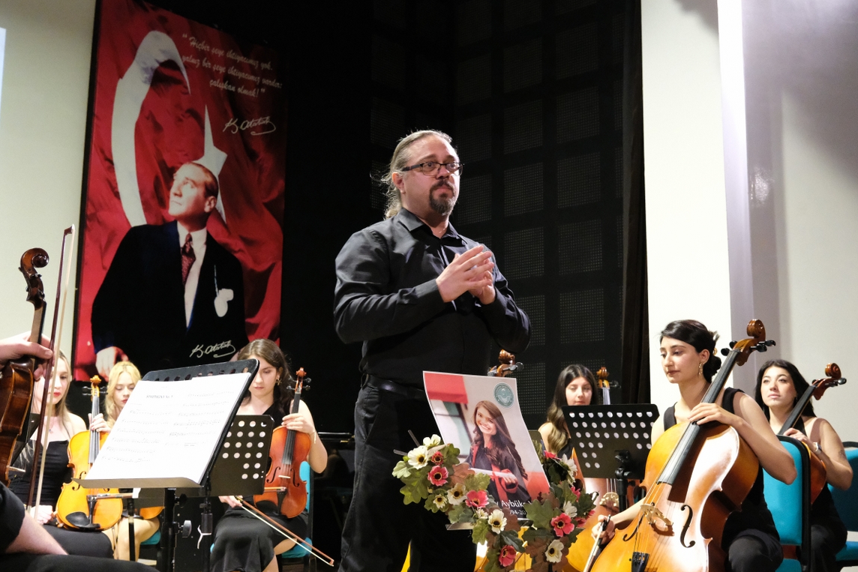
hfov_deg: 45.4
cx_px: 443
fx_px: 1025
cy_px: 289
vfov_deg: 31.2
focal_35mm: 43
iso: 12800
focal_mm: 27.5
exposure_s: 1/80
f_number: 4.5
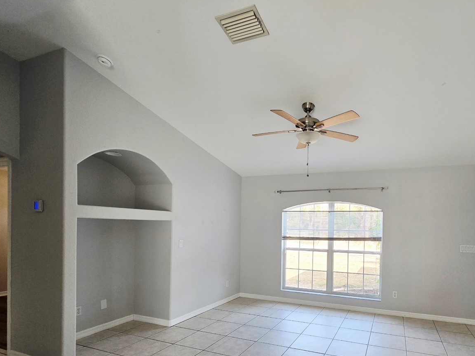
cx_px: 297
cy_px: 229
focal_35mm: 18
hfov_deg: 86.0
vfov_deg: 70.1
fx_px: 247
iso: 50
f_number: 2.2
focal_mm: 2.2
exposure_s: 1/60.2
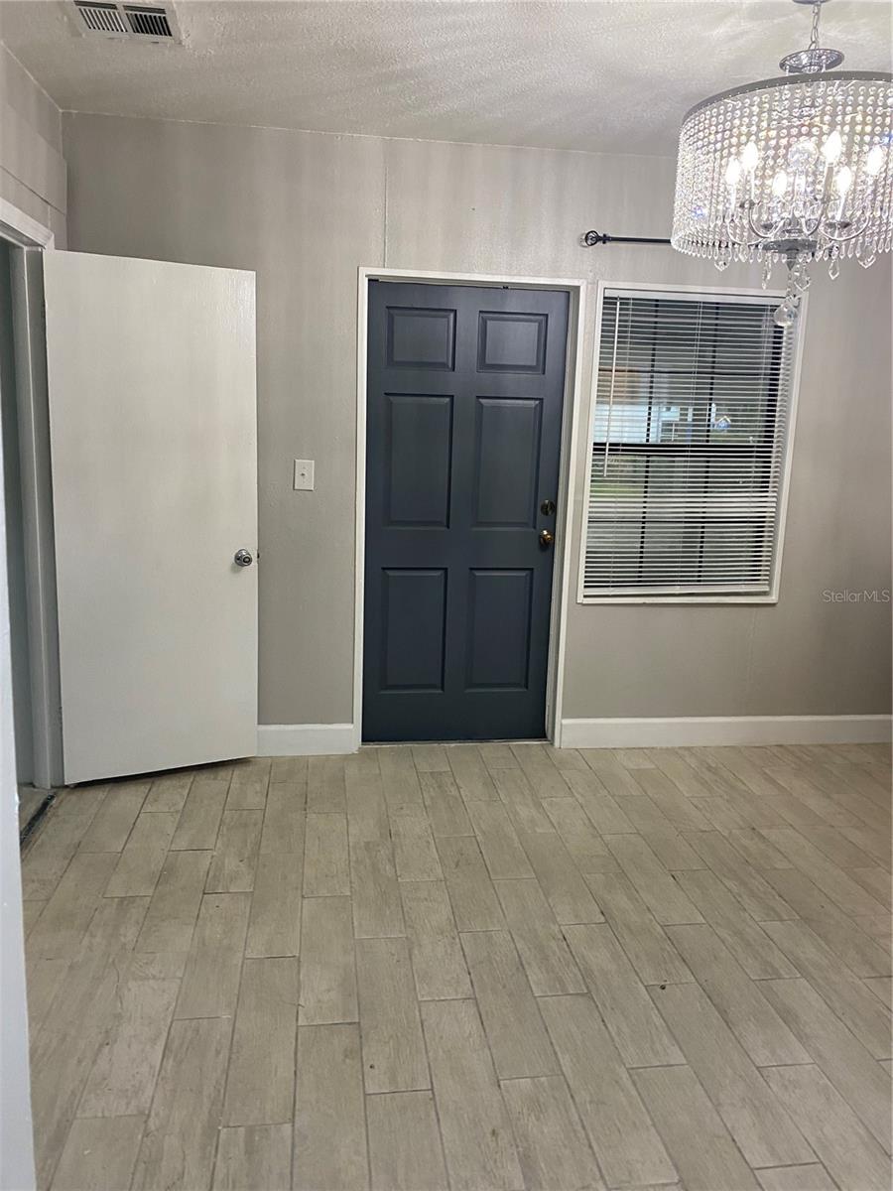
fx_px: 894
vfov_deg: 67.3
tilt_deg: -8.6
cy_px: 596
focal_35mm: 26
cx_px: 446
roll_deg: -1.4
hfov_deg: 53.1
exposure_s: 1/60
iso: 100
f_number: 1.8
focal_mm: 4.25
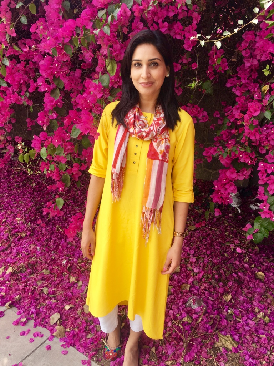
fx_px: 306
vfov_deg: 61.7
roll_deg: -2.9
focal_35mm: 29
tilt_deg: -19.9
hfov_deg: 48.2
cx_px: 137
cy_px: 183
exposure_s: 1/231
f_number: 2.2
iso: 25
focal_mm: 4.15
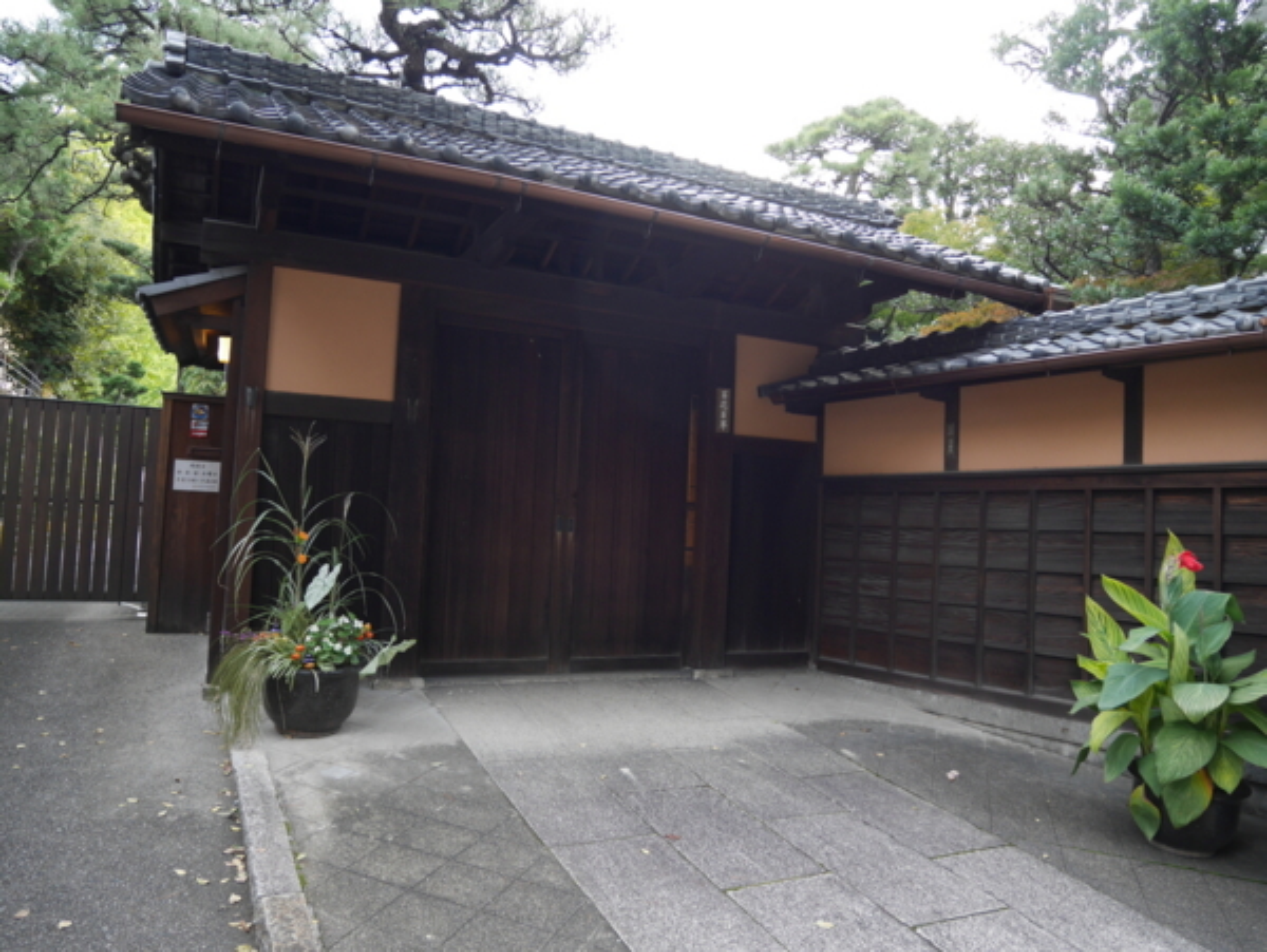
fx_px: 879
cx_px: 634
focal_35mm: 24
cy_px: 476
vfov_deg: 56.9
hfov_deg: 71.6
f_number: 3.5
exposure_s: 1/60
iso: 250
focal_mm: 12
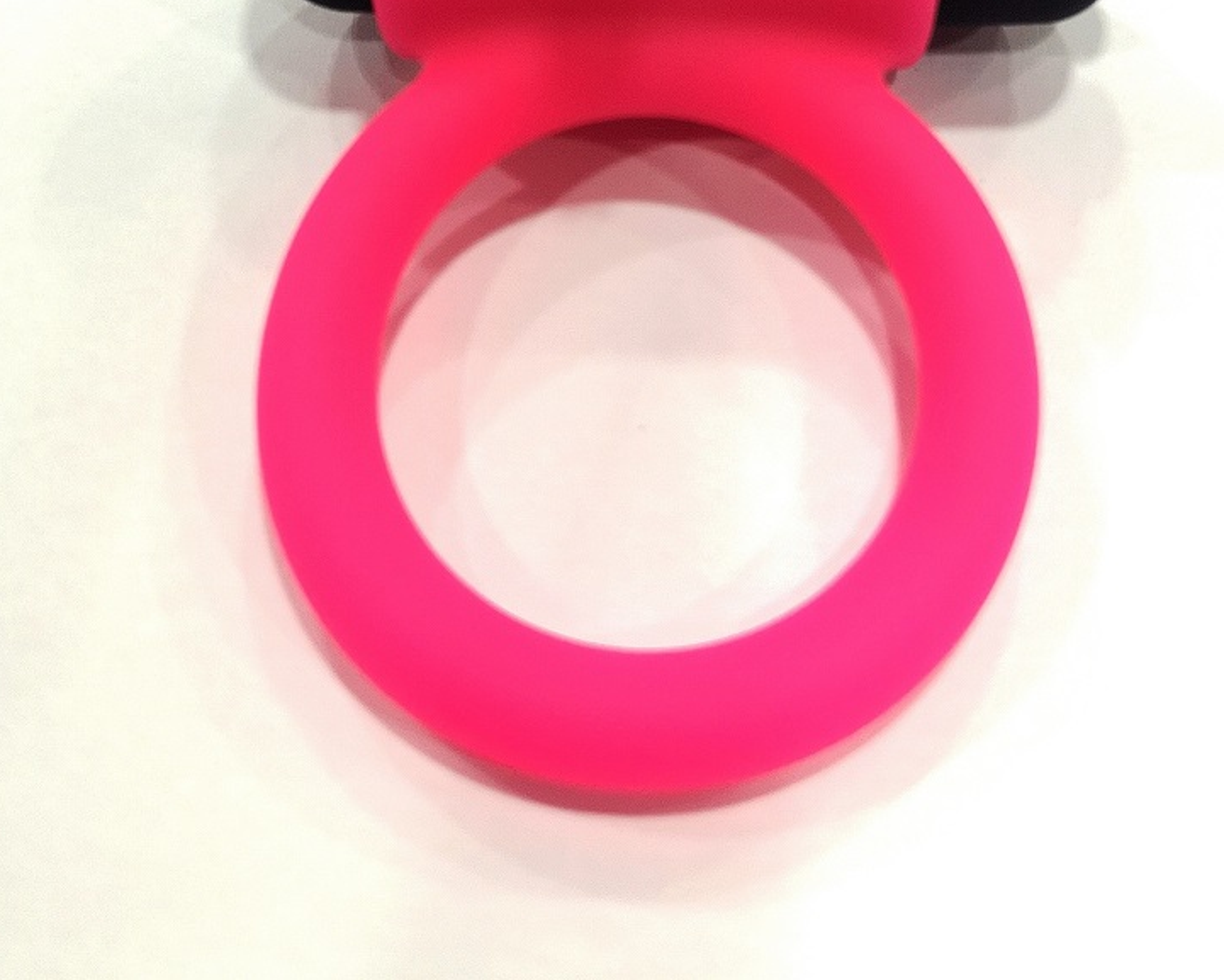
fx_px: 1449
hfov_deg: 45.7
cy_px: 55
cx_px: 675
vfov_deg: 34.7
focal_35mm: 40
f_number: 1.8
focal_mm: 3.95
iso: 160
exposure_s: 1/50
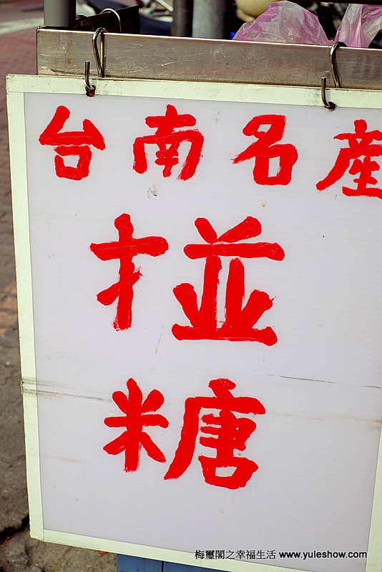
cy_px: 286
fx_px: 843
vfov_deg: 37.5
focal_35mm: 53
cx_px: 191
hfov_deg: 25.5
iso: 400
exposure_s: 1/450
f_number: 6.4
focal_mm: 35
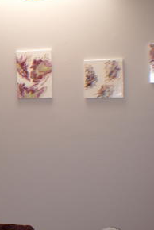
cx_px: -127
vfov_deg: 22.8
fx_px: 570
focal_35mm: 89
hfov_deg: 13.7
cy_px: 135
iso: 400
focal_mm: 24
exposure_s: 1/40
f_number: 5.6
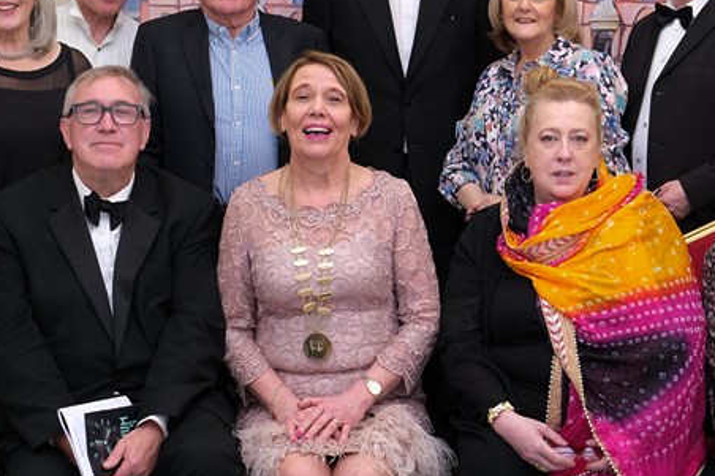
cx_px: 433
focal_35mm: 62
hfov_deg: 32.3
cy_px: 156
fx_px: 1231
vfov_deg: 21.8
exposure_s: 1/125
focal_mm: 26.5
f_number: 4
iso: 400
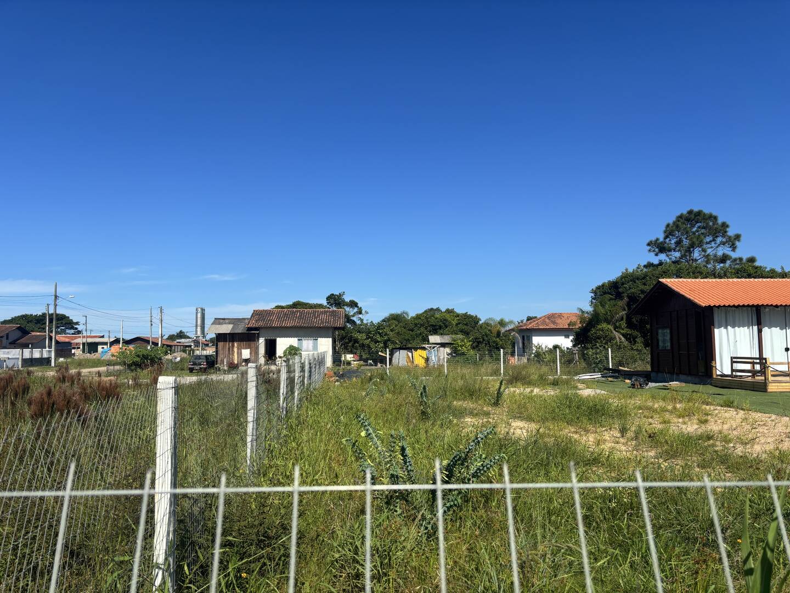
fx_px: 593
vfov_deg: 53.1
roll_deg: -0.4
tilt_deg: +3.6
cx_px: 395
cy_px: 296
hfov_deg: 67.3
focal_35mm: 26
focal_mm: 5.96
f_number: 1.6
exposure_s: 1/3937
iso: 50
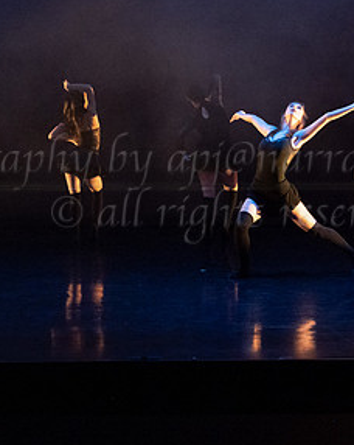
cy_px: 184
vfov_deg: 13.5
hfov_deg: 10.8
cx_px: 220
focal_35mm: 143
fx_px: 1877
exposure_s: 1/320
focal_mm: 75
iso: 4000
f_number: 2.8
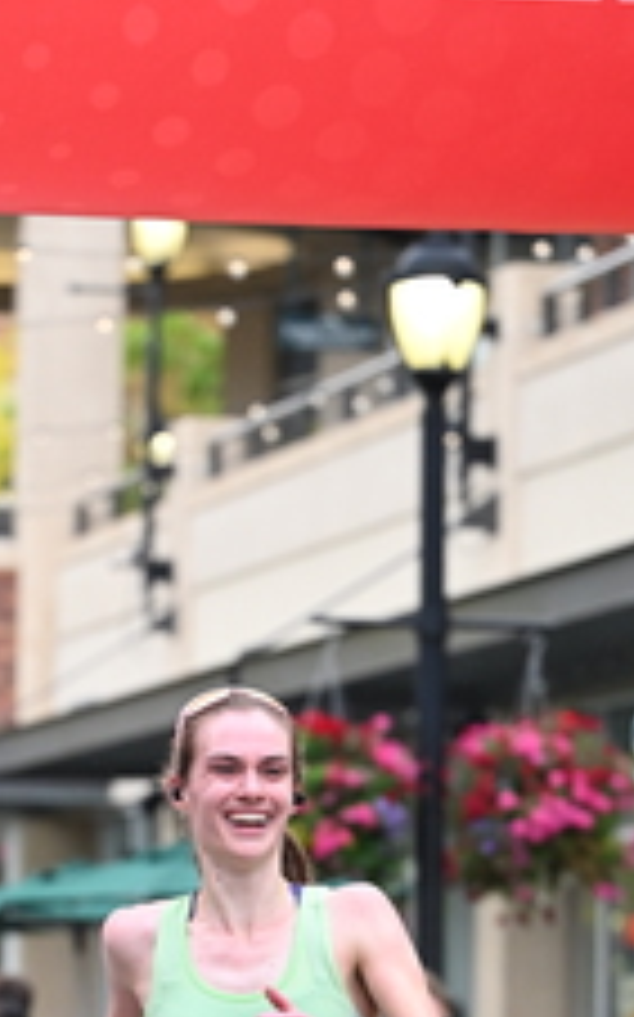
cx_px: 151
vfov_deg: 9.2
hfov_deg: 5.7
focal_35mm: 228
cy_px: 981
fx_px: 6311
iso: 1000
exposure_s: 1/1600
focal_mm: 92
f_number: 2.8
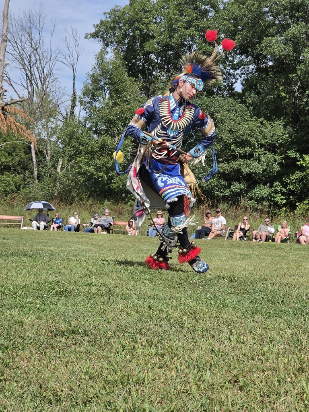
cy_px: 206
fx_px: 821
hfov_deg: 21.3
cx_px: 154
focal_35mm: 69
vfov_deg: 28.2
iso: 25
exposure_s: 1/984
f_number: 2.4
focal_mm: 7
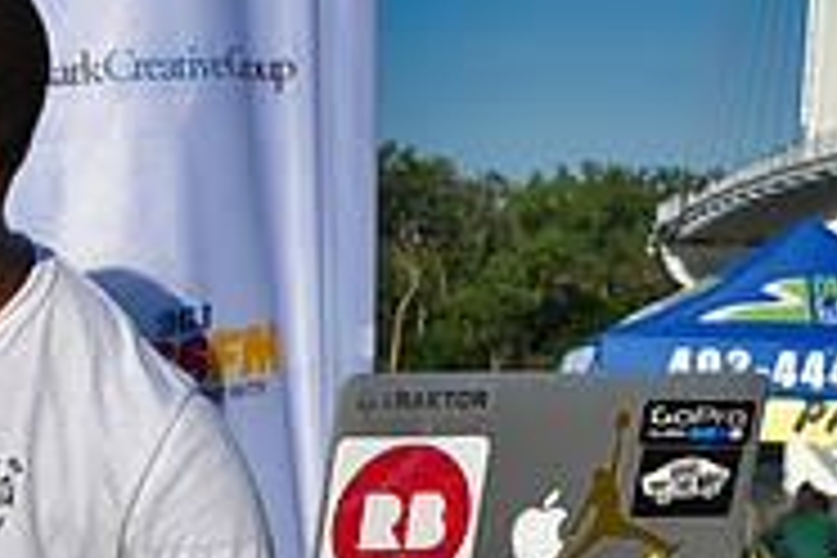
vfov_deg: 9.0
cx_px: -320
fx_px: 3487
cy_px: 650
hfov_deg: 13.1
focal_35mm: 150
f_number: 10
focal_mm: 48
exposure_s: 1/400
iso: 200
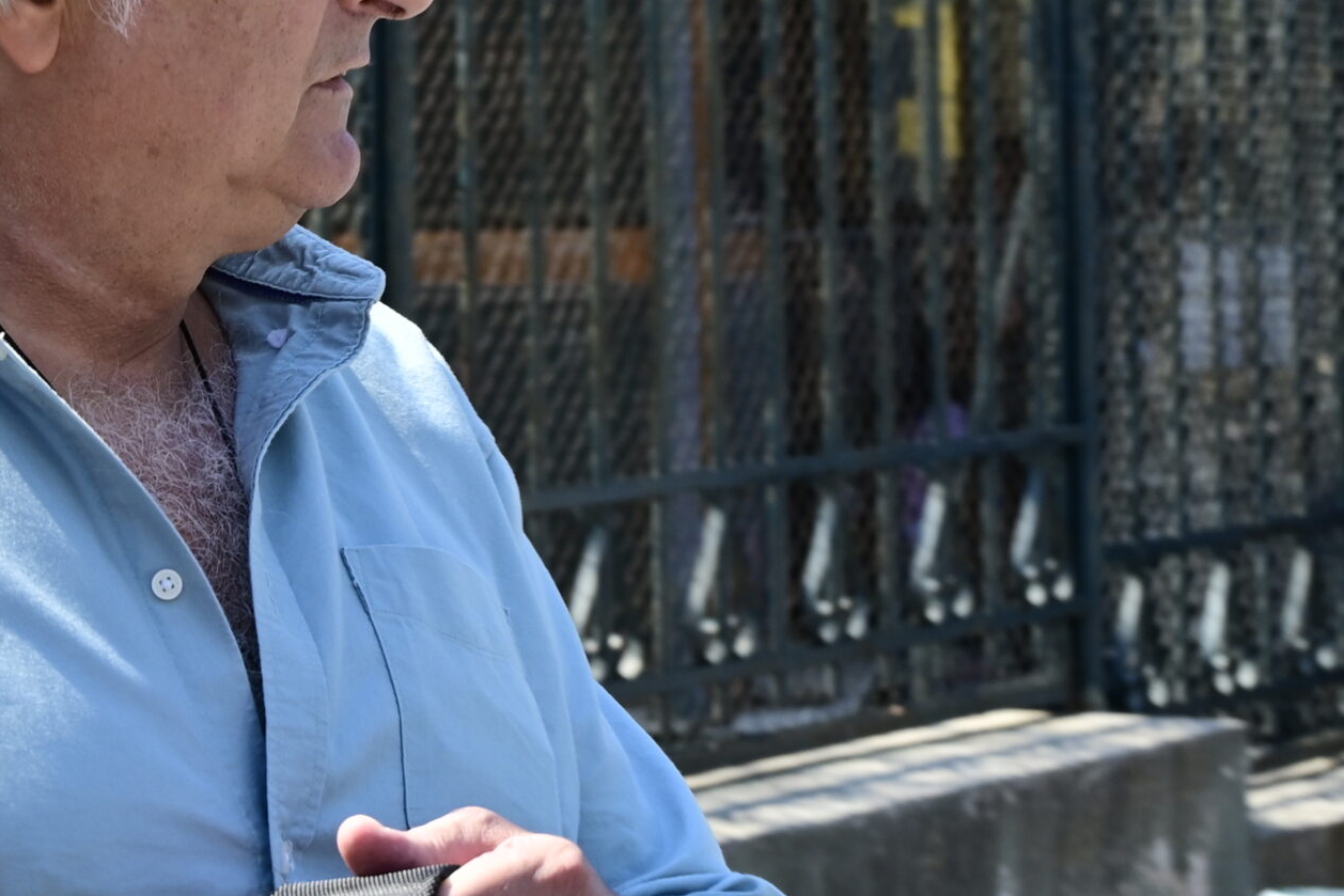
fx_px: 6608
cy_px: 74
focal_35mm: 177
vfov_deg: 7.7
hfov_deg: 11.6
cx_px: 306
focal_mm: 58
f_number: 9
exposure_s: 1/200
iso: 200
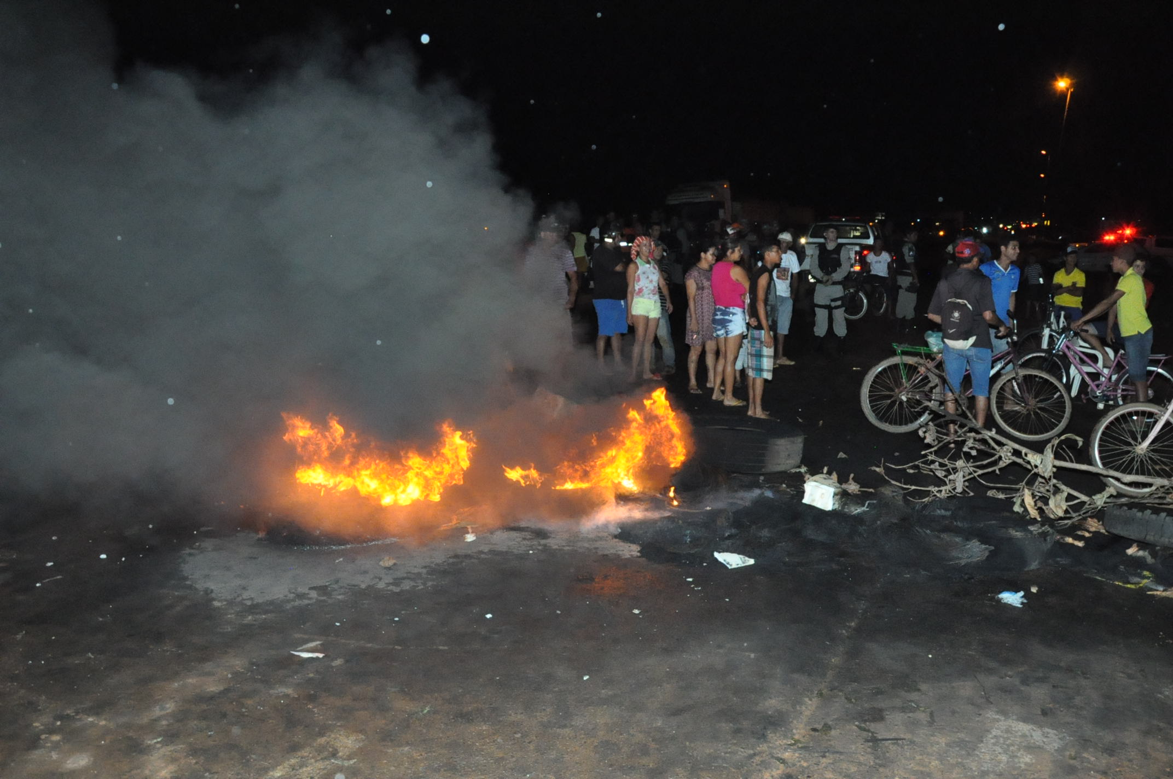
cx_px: 586
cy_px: 390
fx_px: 879
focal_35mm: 27
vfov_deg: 47.8
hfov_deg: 67.4
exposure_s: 1/200
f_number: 7.1
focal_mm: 18
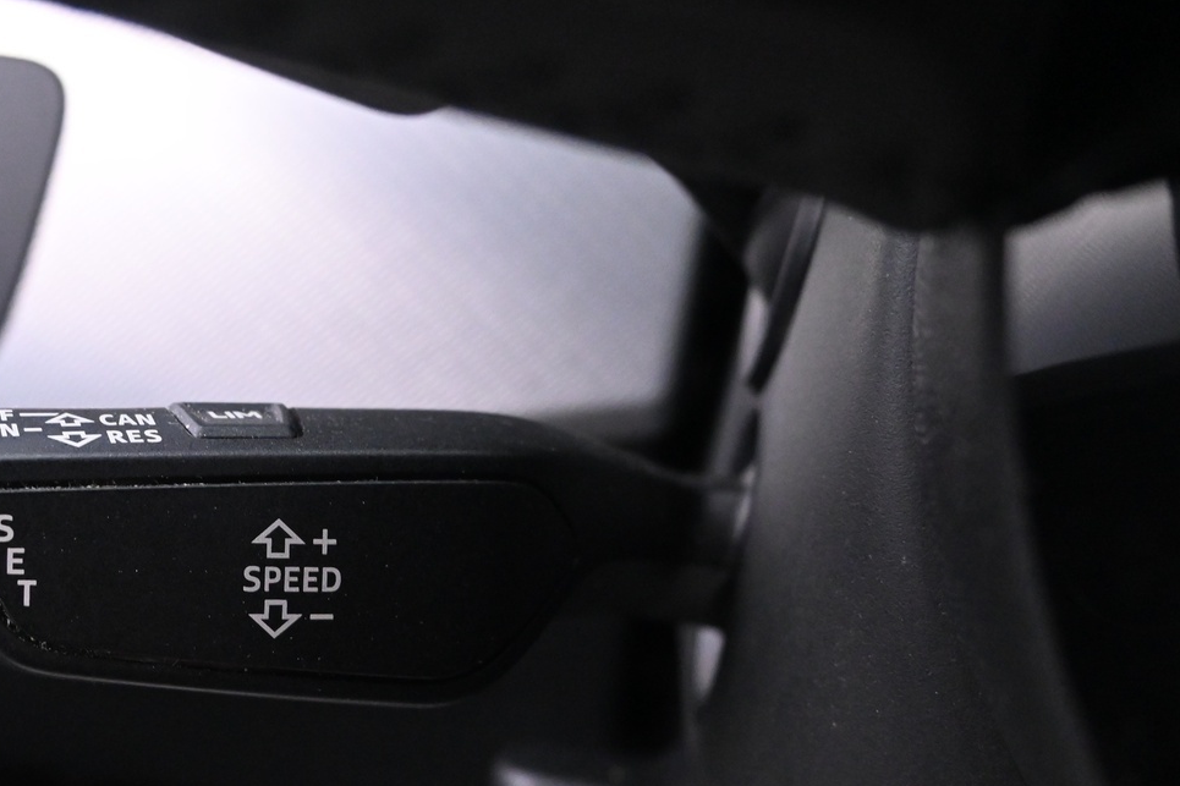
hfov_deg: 40.1
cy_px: 619
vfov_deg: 27.6
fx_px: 1568
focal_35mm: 48
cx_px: 292
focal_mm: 19
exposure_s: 1/8
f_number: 5
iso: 3200
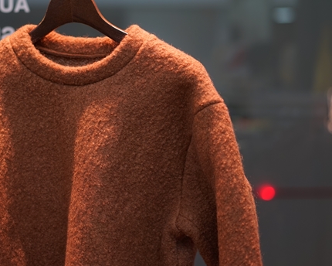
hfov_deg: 19.9
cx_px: 119
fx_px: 943
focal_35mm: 96
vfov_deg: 16.0
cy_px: 72
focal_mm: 55
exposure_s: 1/60
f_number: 1.8
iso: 125
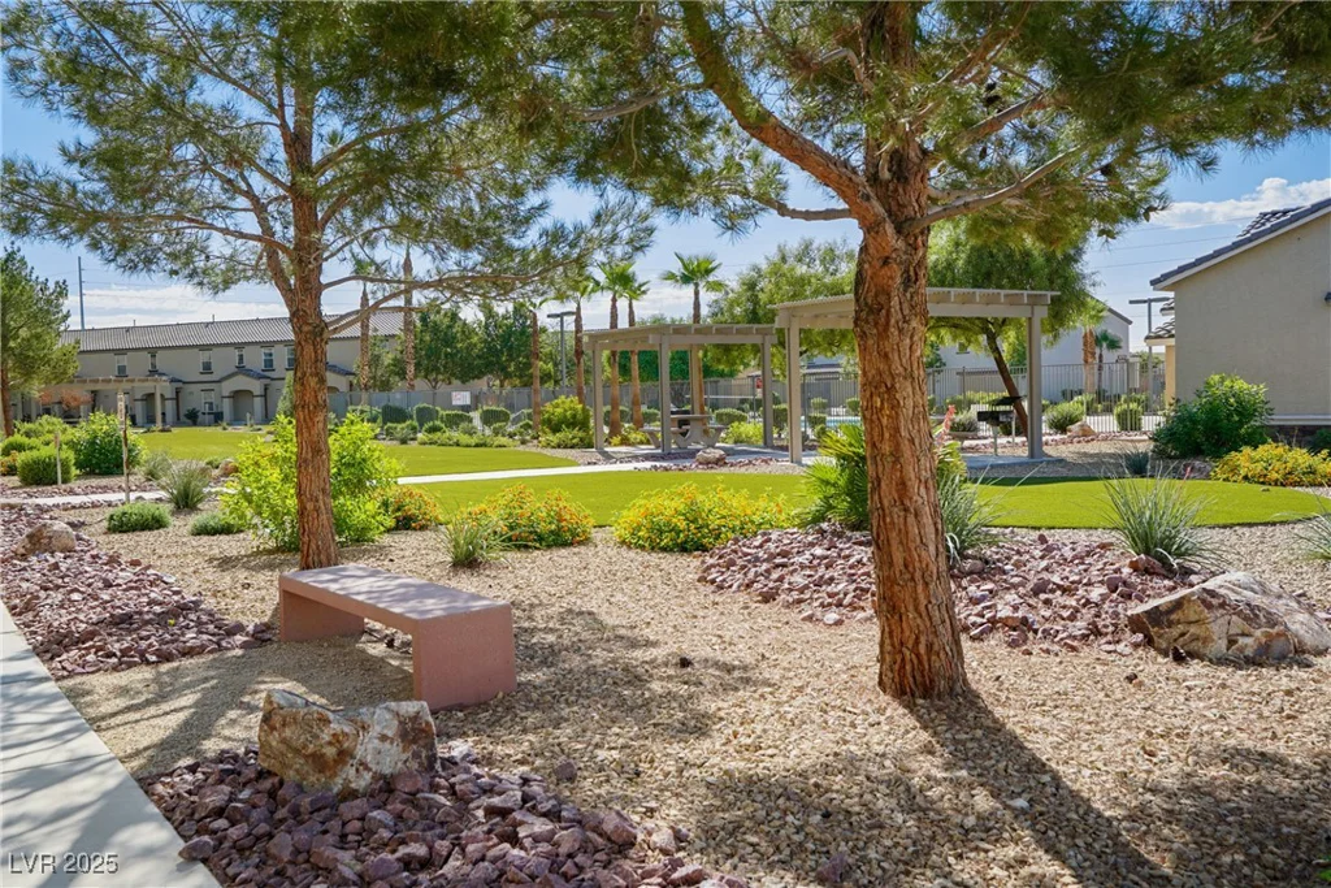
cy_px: 444
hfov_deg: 61.9
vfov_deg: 43.6
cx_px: 666
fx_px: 1109
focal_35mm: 30
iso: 200
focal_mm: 30
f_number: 6.3
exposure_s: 1/250
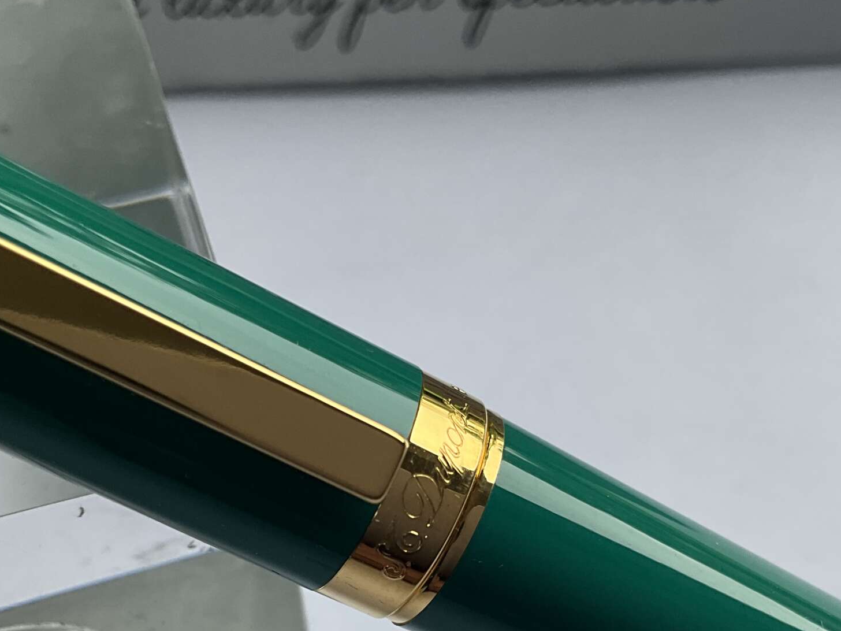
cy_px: 521
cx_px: 420
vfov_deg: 27.9
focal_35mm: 51
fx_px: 1239
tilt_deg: -63.1
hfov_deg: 37.5
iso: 25
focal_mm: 3
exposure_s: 1/122
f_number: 1.8
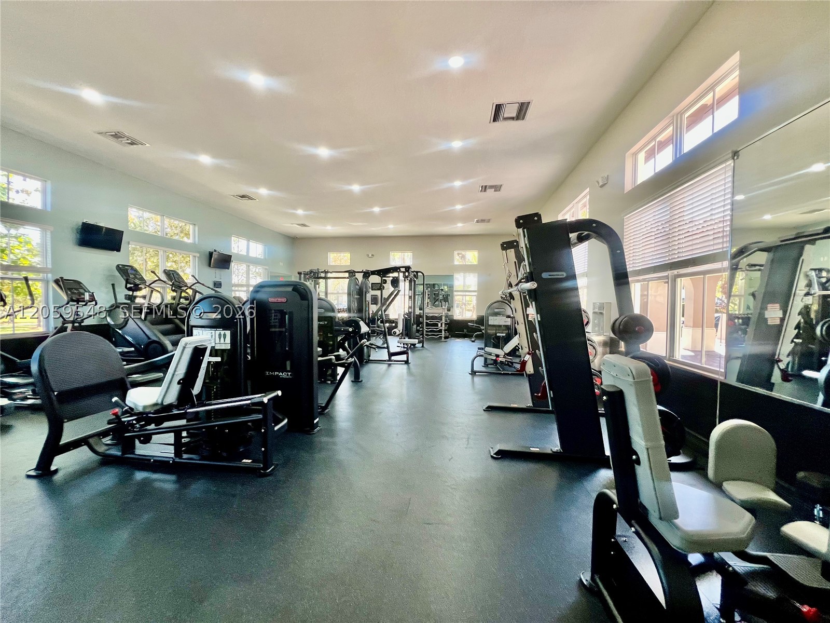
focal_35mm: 13
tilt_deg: -2.0
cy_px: 312
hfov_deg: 106.2
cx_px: 415
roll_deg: -1.2
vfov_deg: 89.9
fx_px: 312
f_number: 1.8
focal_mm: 1.57
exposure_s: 1/120
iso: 250
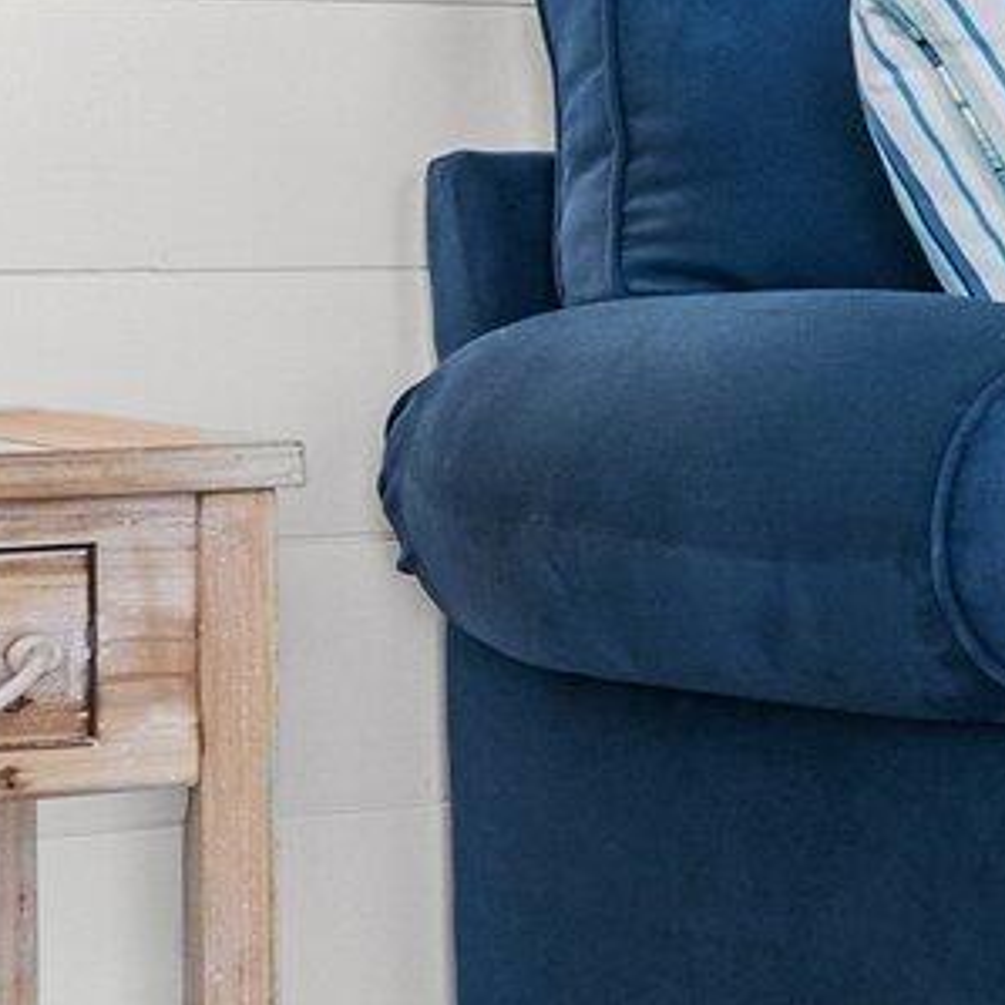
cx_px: 2349
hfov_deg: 11.1
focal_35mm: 134
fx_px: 4401
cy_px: 190
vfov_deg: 13.0
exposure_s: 1/10
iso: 640
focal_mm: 23
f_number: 8
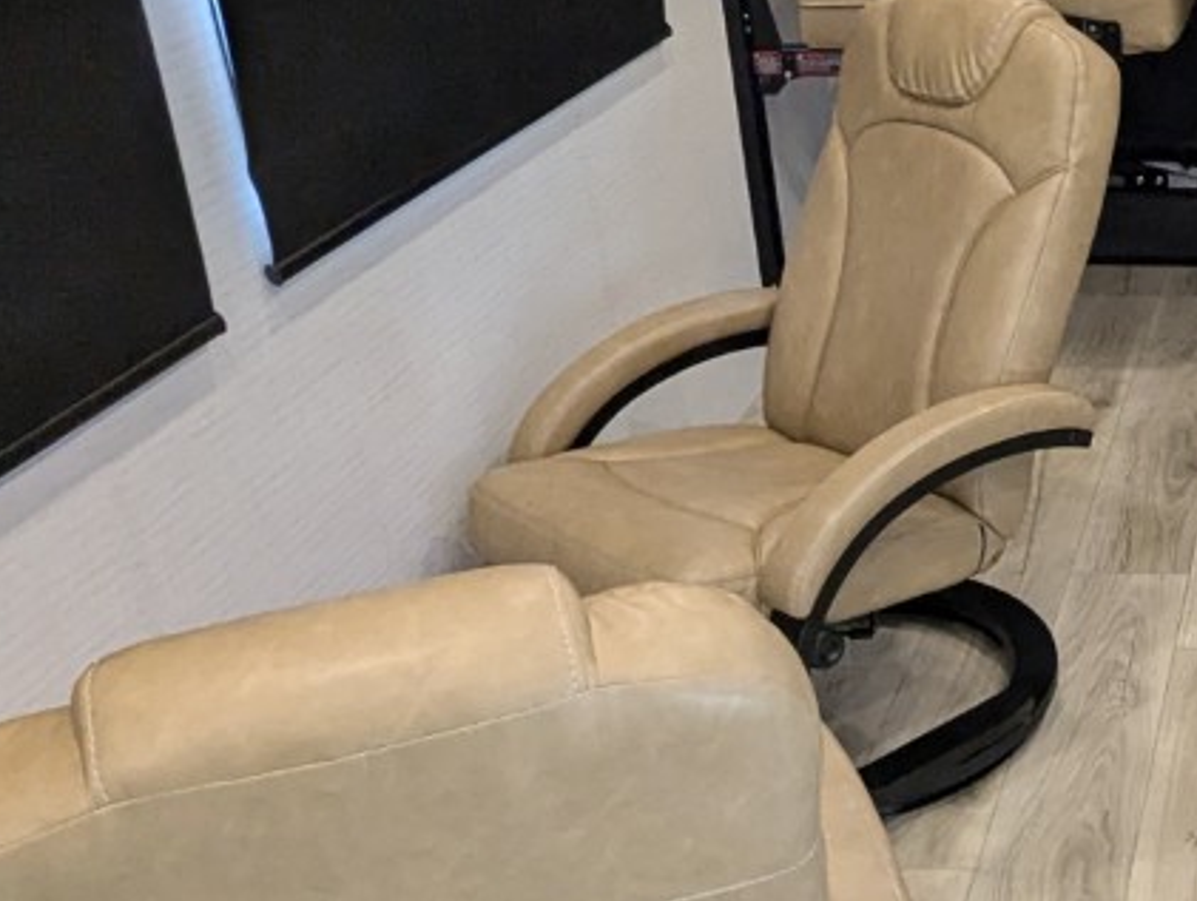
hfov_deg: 31.1
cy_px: 466
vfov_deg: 27.6
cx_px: 1392
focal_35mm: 53
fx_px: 1835
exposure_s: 1/46.4
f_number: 2.2
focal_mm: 2.35
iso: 383
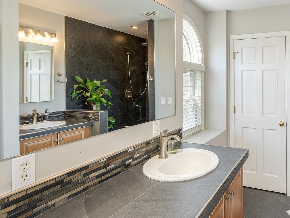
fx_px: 201
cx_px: 221
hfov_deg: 66.6
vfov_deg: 56.6
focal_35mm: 24
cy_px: 92
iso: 320
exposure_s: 1/60
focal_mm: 14
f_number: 7.1
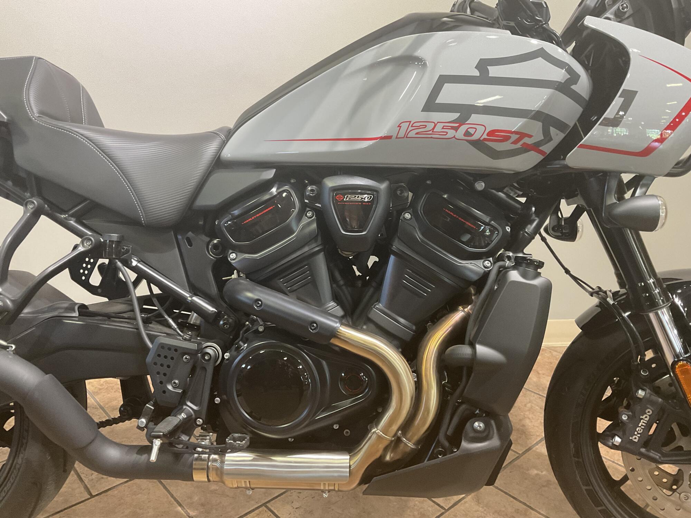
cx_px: 346
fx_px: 579
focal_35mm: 29
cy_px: 259
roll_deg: +1.5
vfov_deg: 48.2
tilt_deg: -18.5
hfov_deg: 61.7
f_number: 1.8
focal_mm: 3
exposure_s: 1/60
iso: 125
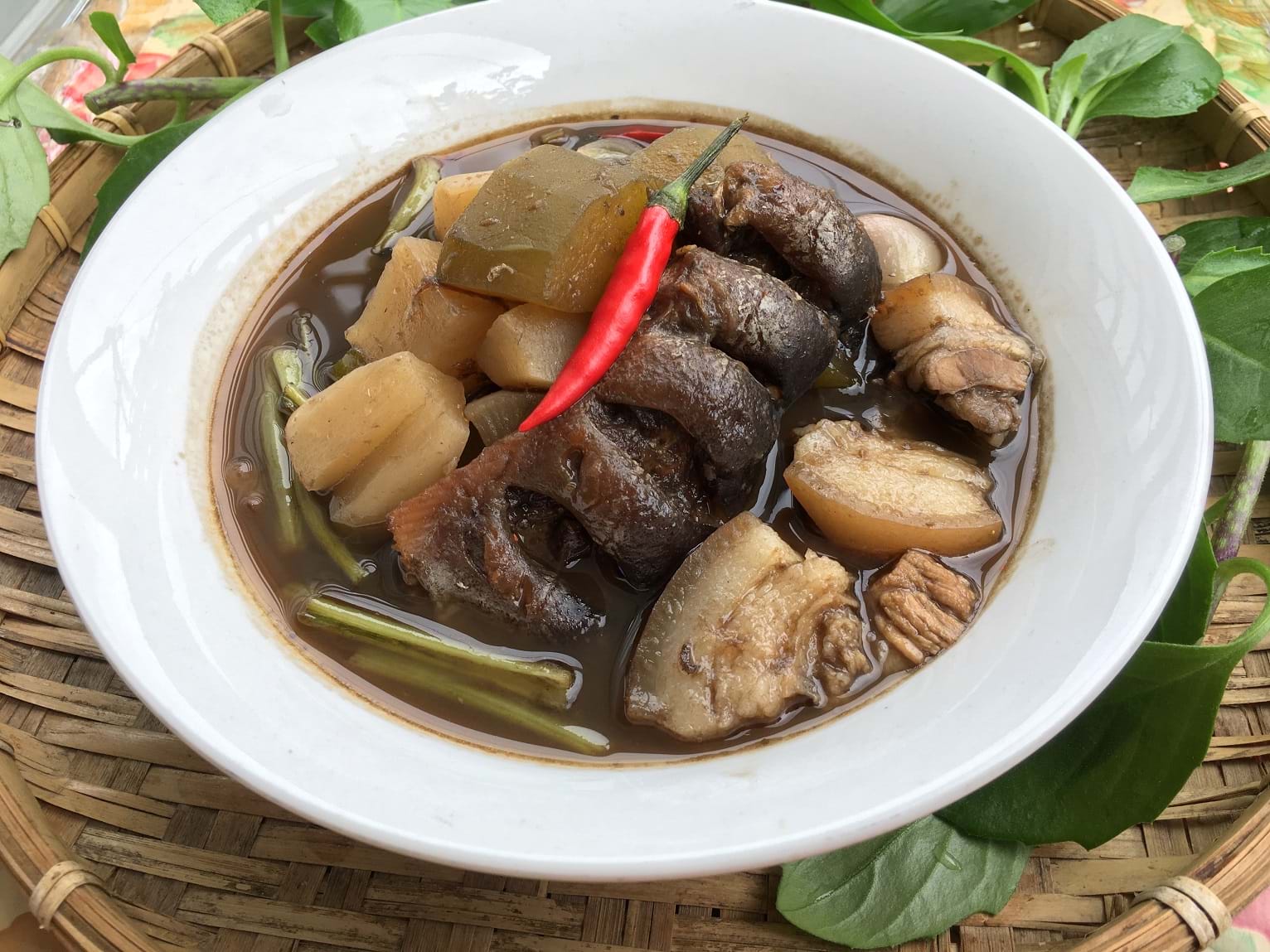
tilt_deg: -54.7
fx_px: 1064
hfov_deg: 61.7
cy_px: 476
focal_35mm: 29
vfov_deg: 48.2
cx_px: 635
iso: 25
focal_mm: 4.15
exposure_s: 1/170
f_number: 2.2
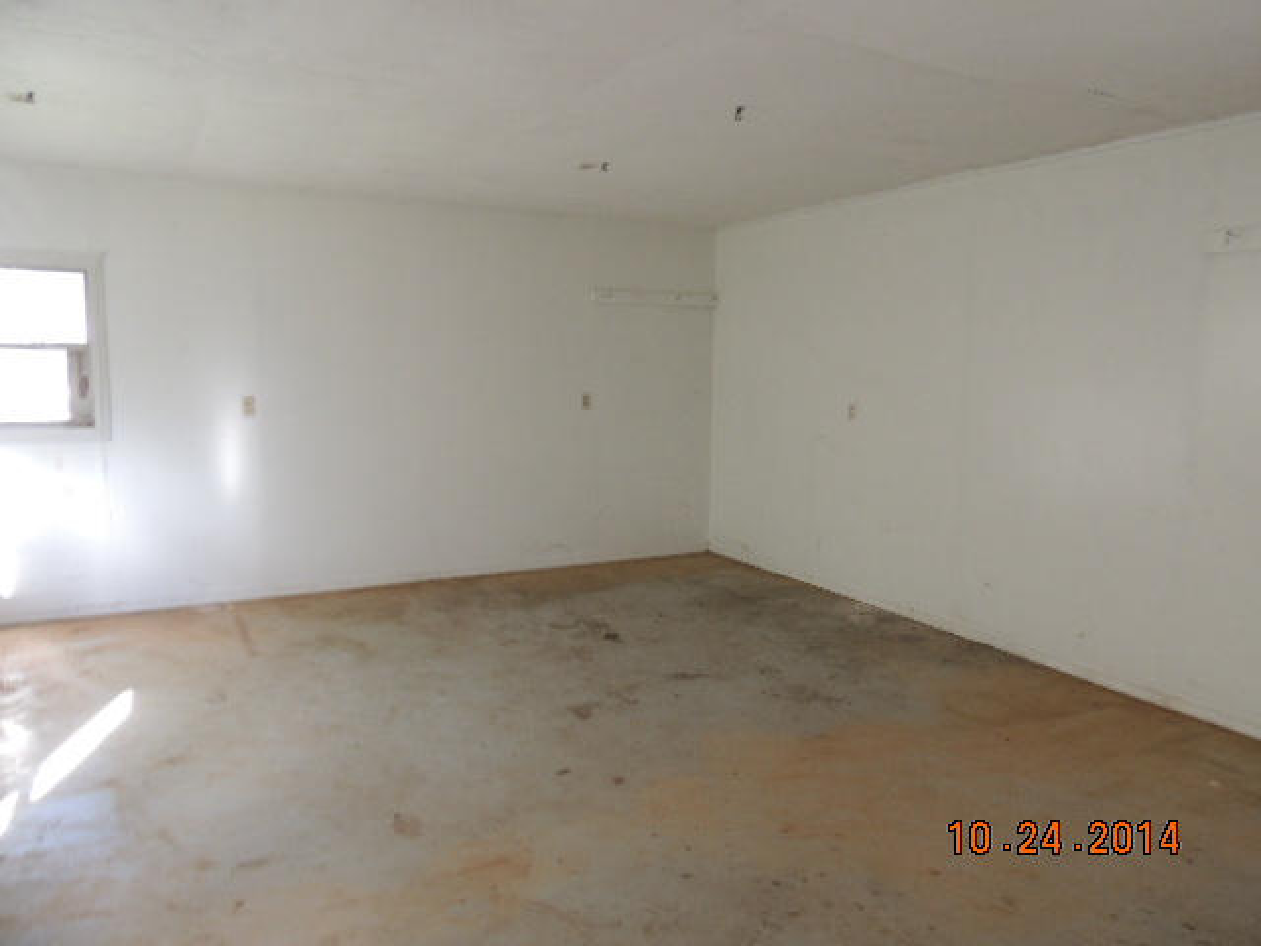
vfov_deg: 56.8
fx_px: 874
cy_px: 473
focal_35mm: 24
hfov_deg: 71.6
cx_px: 630
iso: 220
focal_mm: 4.3
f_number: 3
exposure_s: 1/30
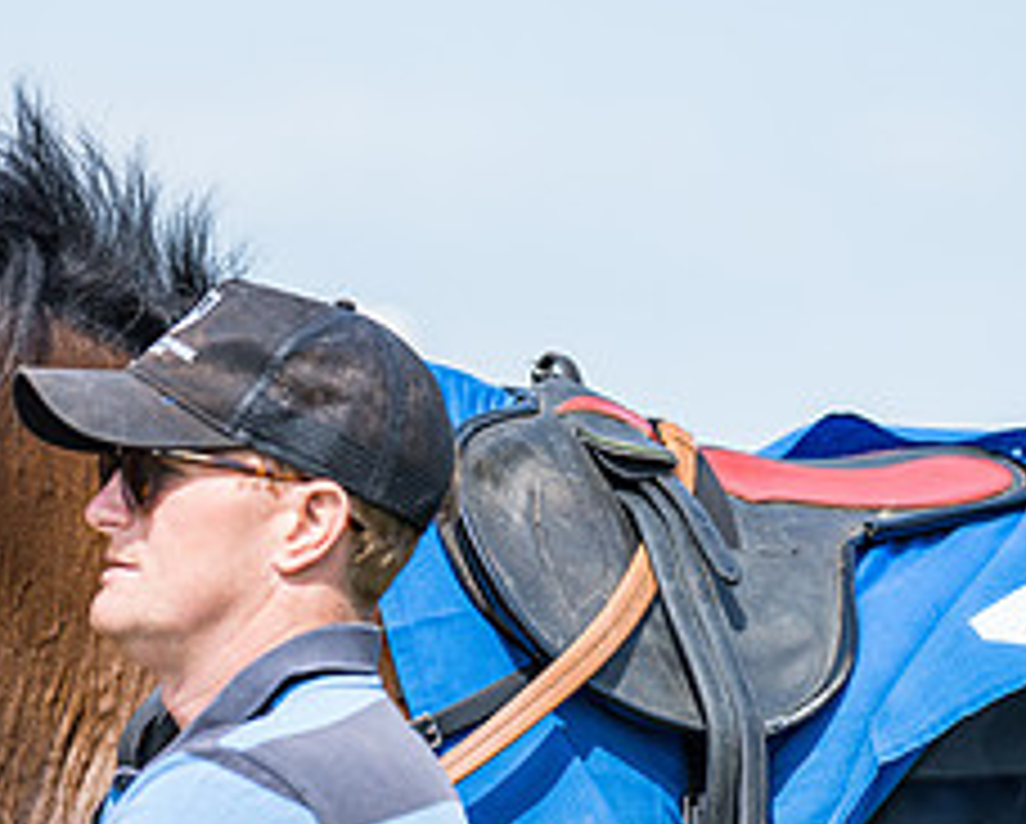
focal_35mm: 401
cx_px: 285
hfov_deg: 4.8
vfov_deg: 3.9
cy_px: 727
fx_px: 12192
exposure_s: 1/1250
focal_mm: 135
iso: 50
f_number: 2.2
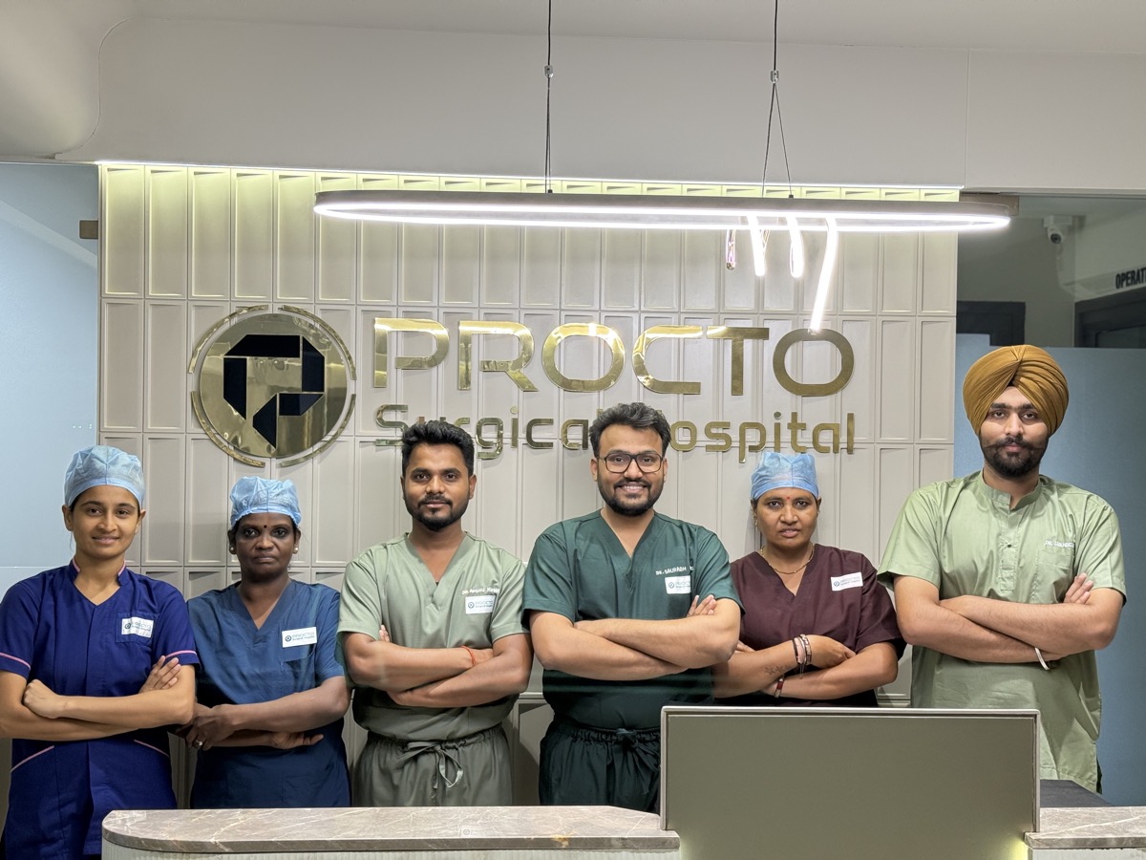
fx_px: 1589
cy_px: 430
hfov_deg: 39.7
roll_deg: -0.8
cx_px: 573
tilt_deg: -0.4
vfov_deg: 30.3
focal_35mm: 48
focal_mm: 6.76
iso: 200
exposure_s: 1/100
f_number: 1.78
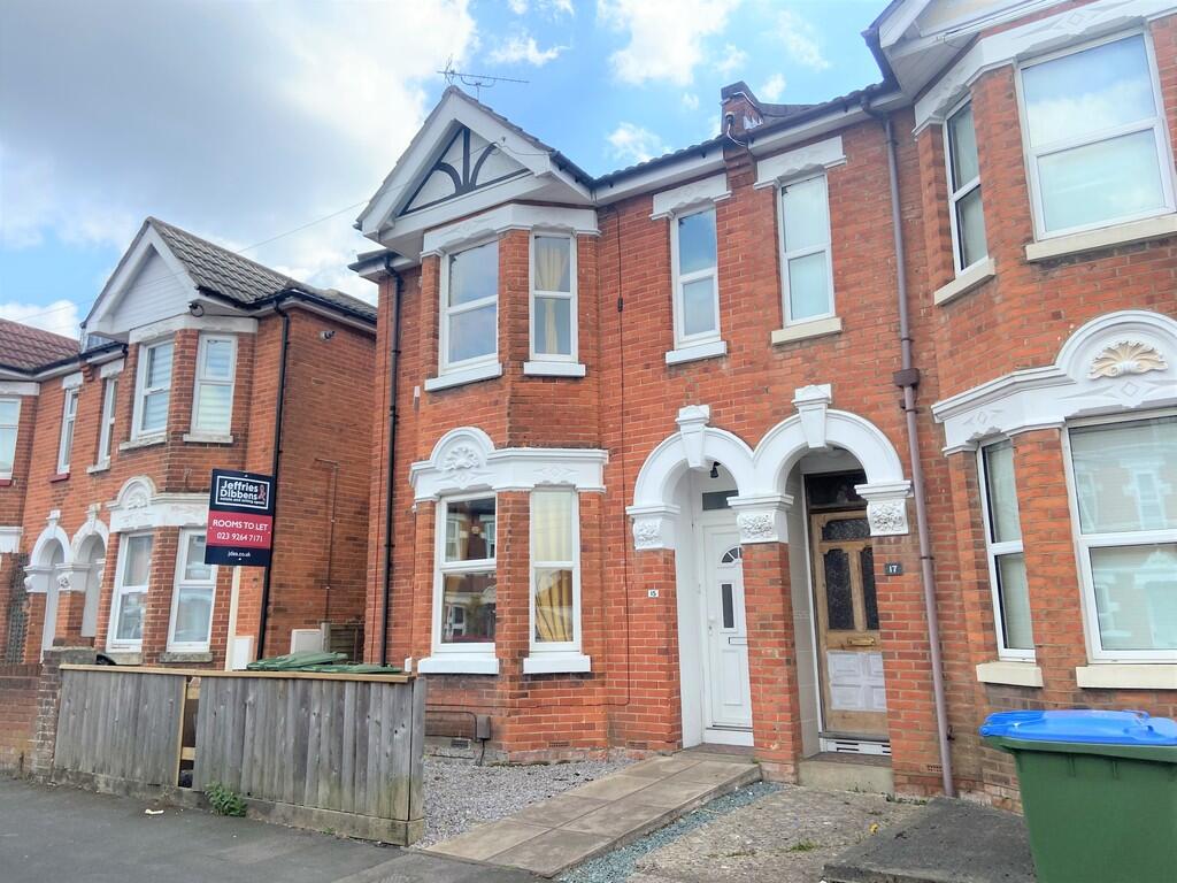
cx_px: 588
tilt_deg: +13.0
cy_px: 442
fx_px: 884
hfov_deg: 67.3
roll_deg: +0.5
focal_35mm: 26
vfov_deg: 53.1
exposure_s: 1/1754
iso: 32
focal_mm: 4.25
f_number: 1.8
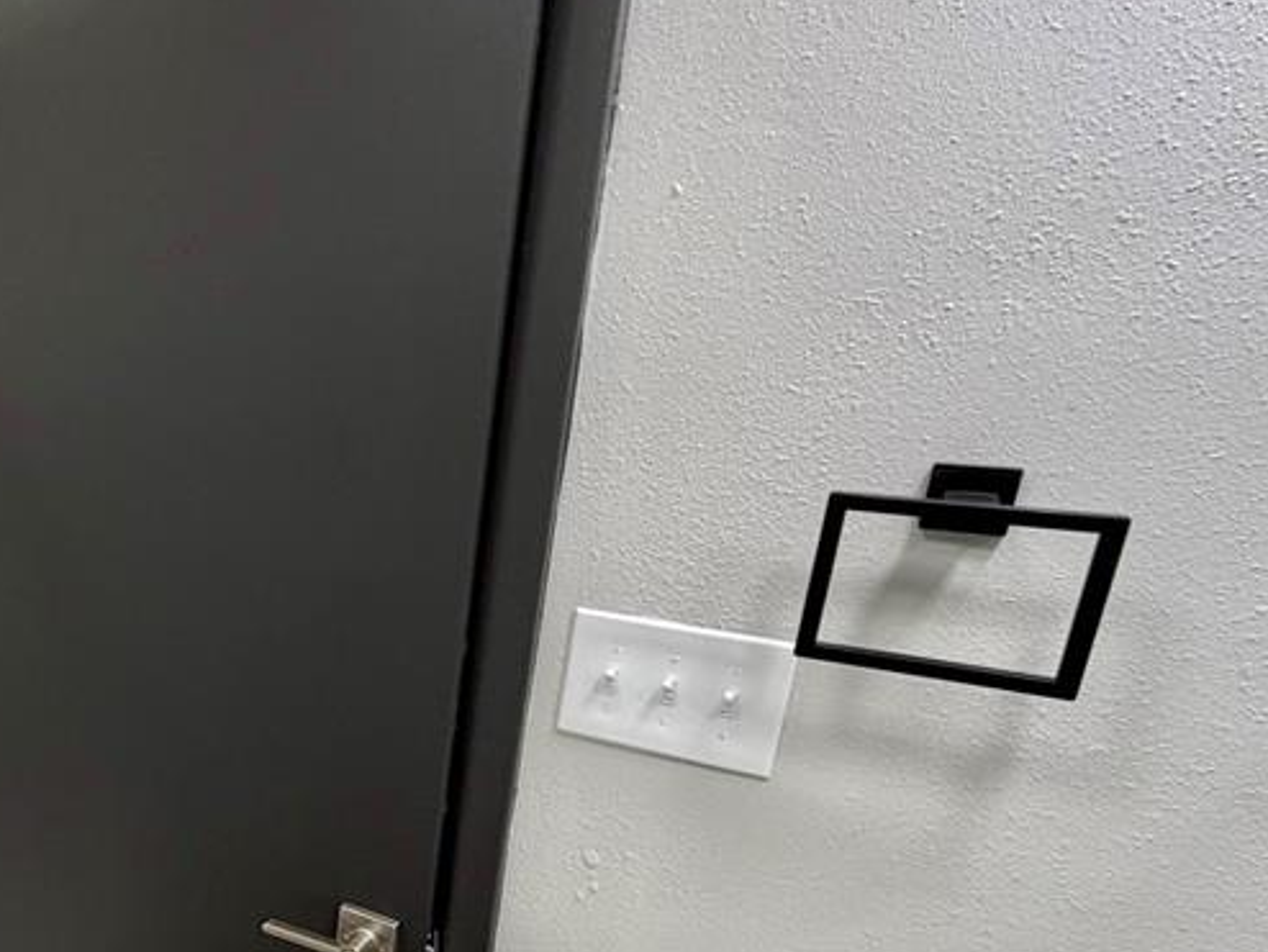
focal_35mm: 29
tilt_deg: -16.9
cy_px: 624
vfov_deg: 47.6
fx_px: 1063
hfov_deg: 50.1
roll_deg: +1.2
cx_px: 3
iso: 125
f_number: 2.2
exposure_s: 1/120
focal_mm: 2.22
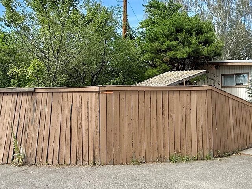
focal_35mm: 35
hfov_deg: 50.0
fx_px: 255
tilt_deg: +3.7
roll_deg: +0.3
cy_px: 80
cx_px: 195
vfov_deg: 40.6
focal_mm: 2.22
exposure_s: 1/809
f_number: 2.2
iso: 50
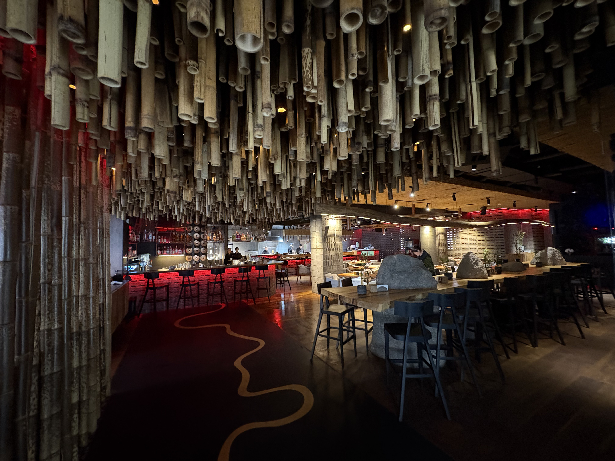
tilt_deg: +3.9
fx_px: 249
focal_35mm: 14
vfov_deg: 85.7
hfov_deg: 102.1
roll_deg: +1.5
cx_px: 308
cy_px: 230
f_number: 2.2
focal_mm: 2.22
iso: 800
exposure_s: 1/25
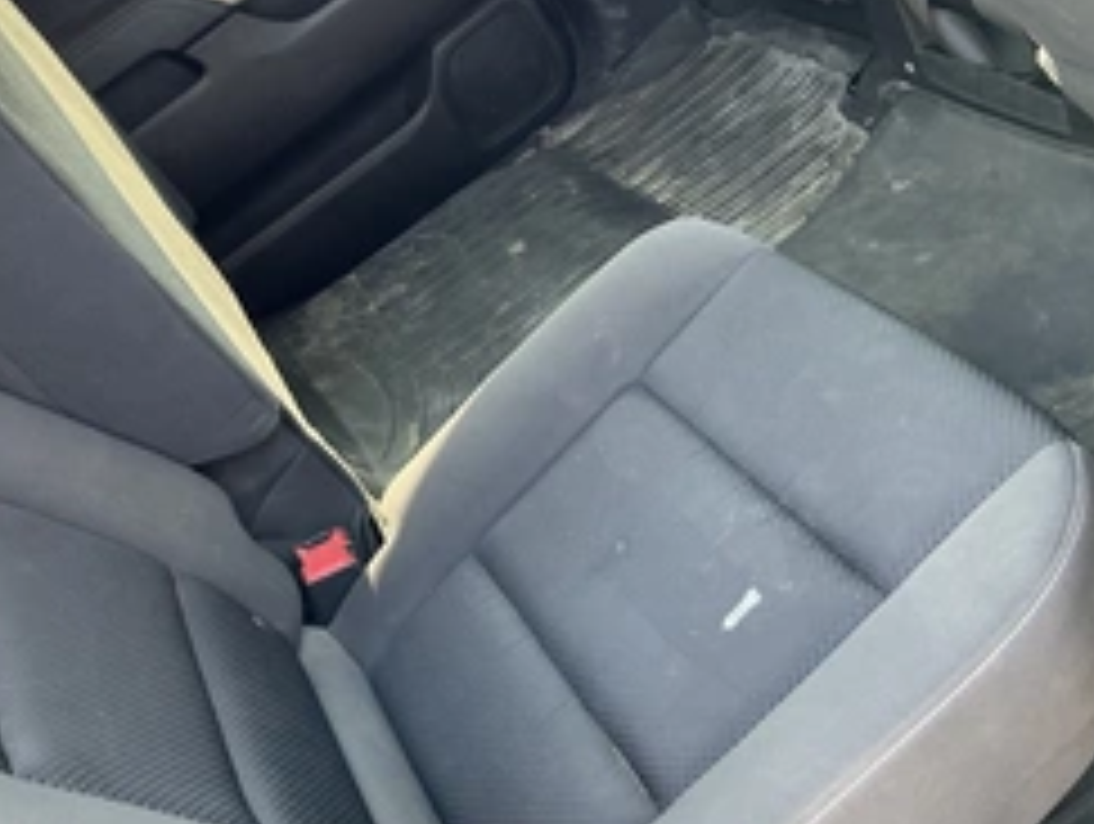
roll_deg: +40.8
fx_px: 1456
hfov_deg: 40.3
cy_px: 338
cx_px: 302
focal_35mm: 46
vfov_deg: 31.5
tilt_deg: -24.8
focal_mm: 3
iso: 64
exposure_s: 1/73
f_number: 1.8
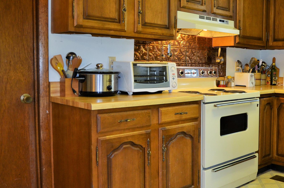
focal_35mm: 40
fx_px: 315
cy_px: 81
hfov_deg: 45.7
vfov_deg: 33.2
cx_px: 232
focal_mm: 16
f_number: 3.5
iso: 400
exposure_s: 1/100
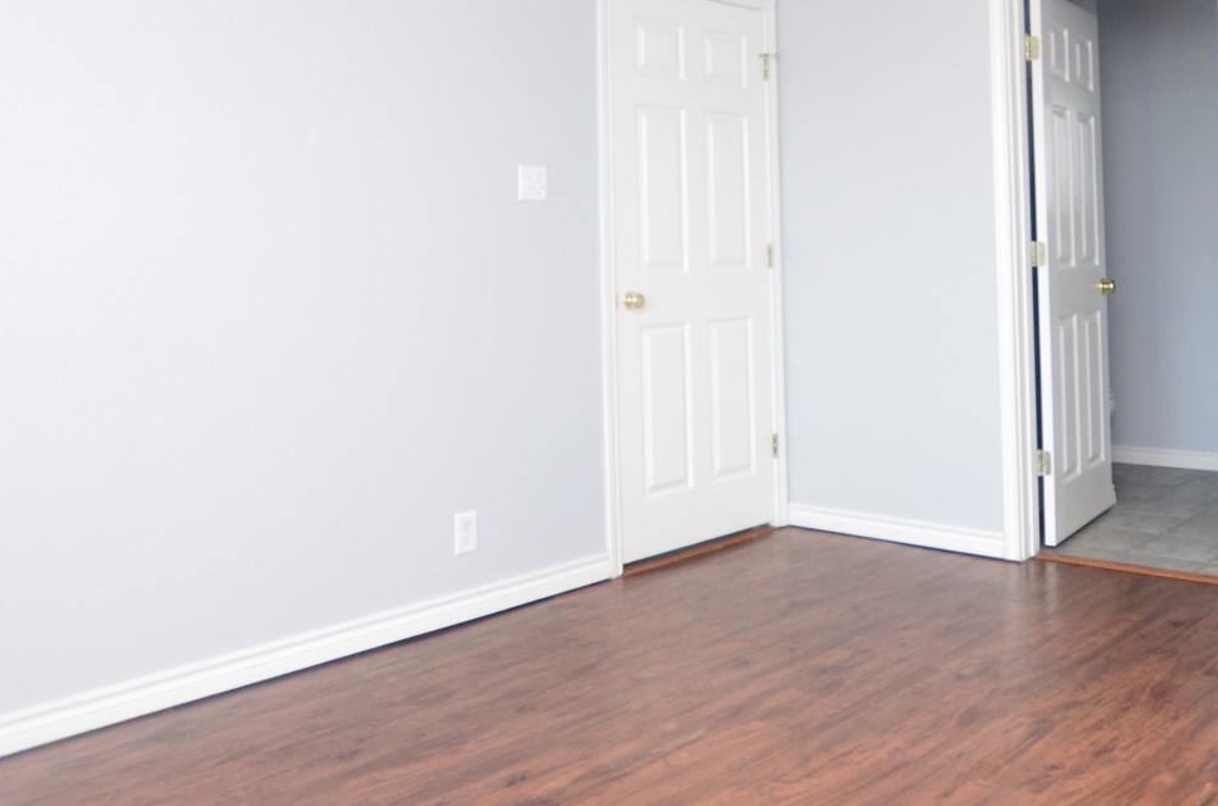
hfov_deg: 50.7
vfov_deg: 34.8
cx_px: 832
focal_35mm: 37
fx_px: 1253
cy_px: 187
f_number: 4
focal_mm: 11
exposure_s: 1/60
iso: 560
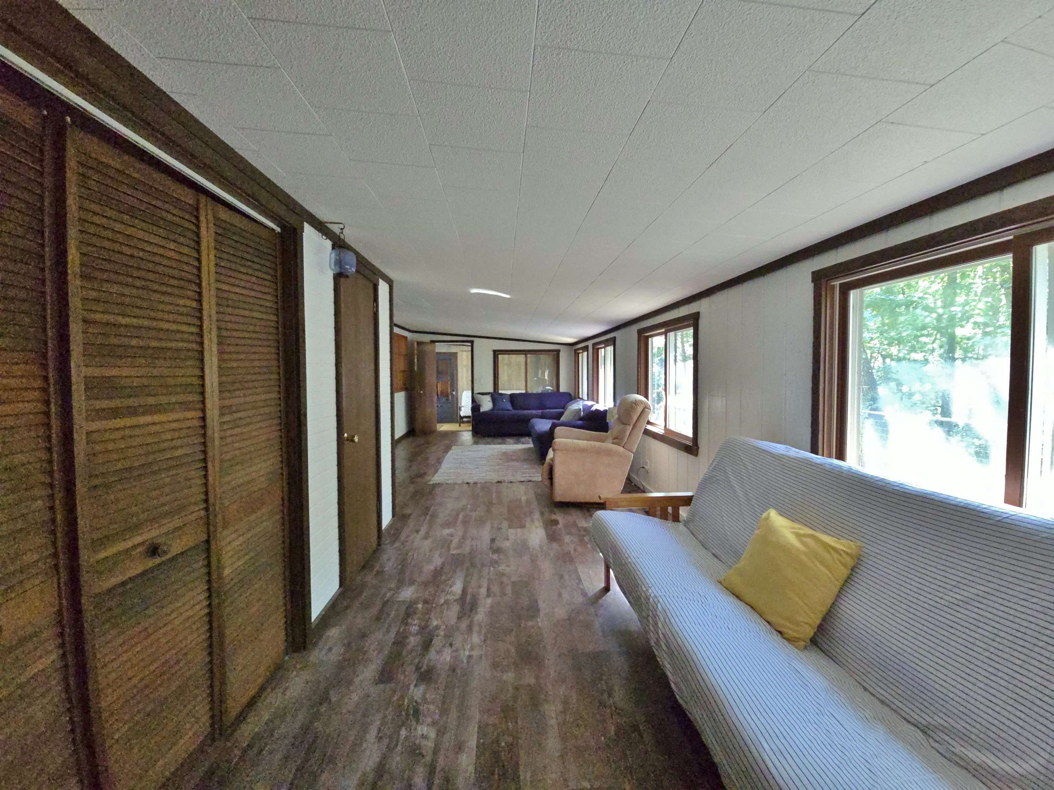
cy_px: 395
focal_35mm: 13
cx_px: 527
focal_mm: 2.2
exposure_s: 1/60
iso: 640
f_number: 2.2
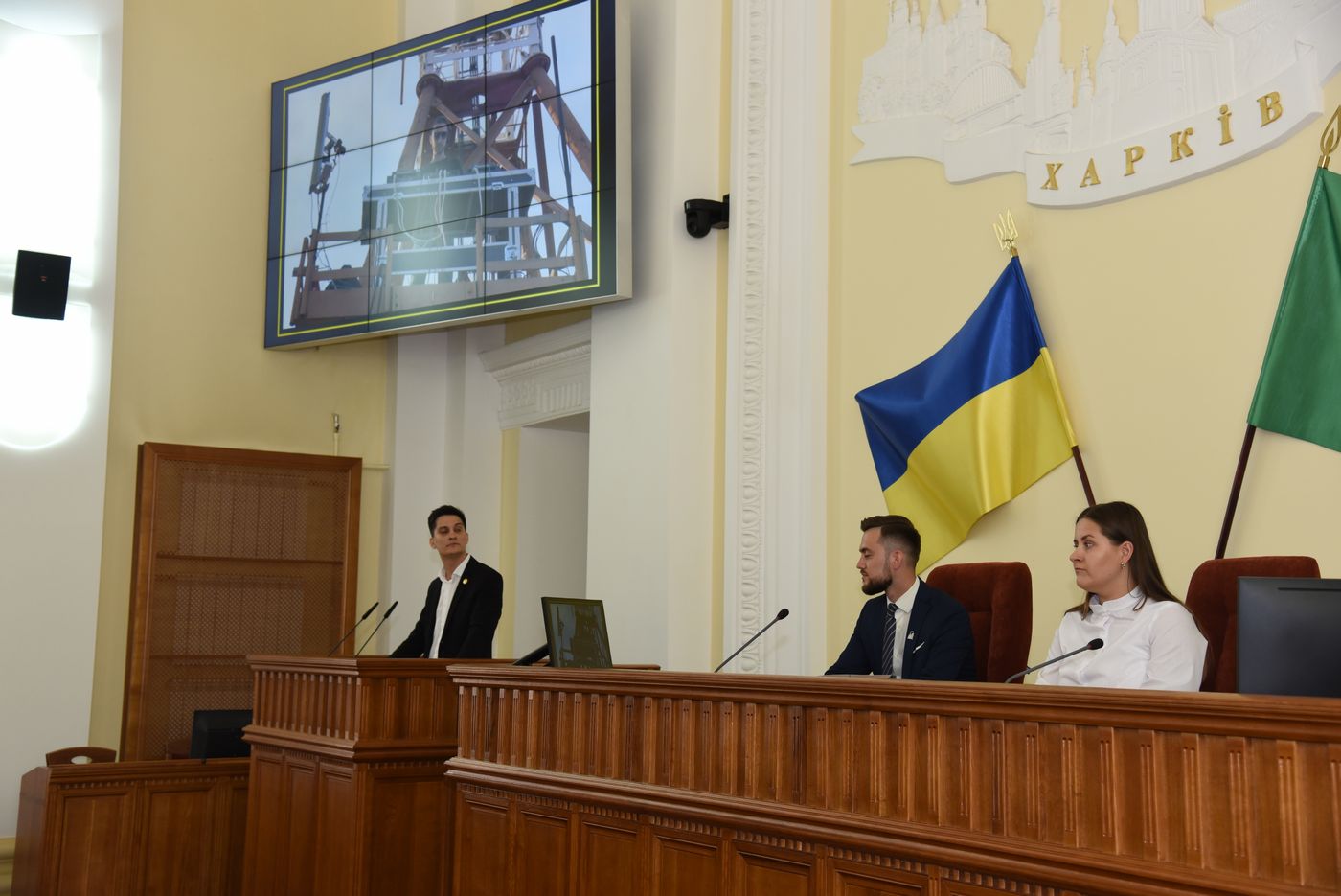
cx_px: 670
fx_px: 1789
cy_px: 448
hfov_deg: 41.1
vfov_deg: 28.1
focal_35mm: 48
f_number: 4.5
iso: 1000
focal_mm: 48
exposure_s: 1/200
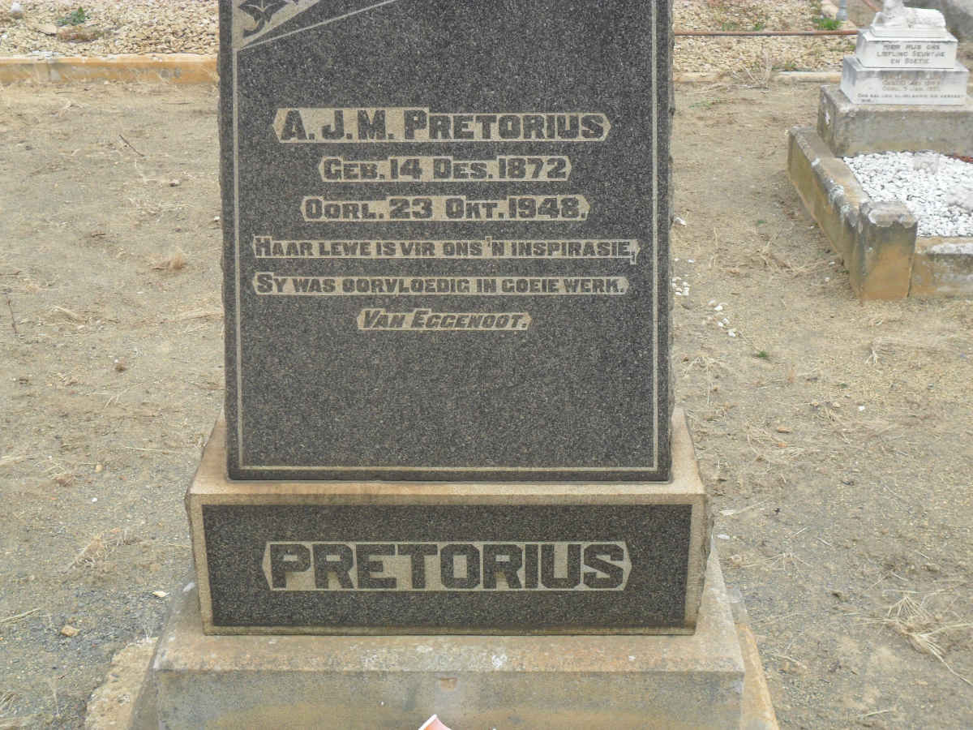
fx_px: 1462
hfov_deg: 36.8
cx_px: 486
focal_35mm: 52
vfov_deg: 28.0
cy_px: 365
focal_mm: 9.3
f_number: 5
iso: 100
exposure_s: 1/180
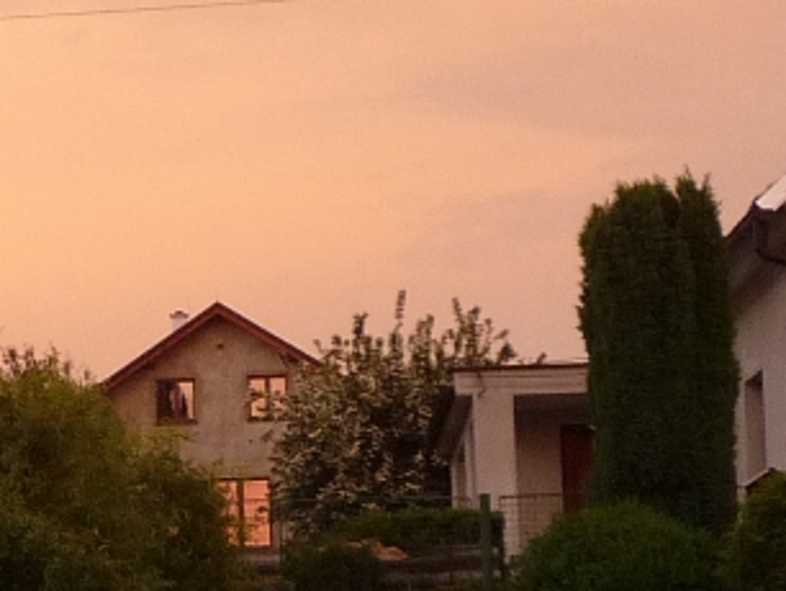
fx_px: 3113
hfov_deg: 13.5
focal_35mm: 137
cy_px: 463
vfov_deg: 10.8
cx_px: -393
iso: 160
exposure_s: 1/30
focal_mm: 5
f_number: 3.4
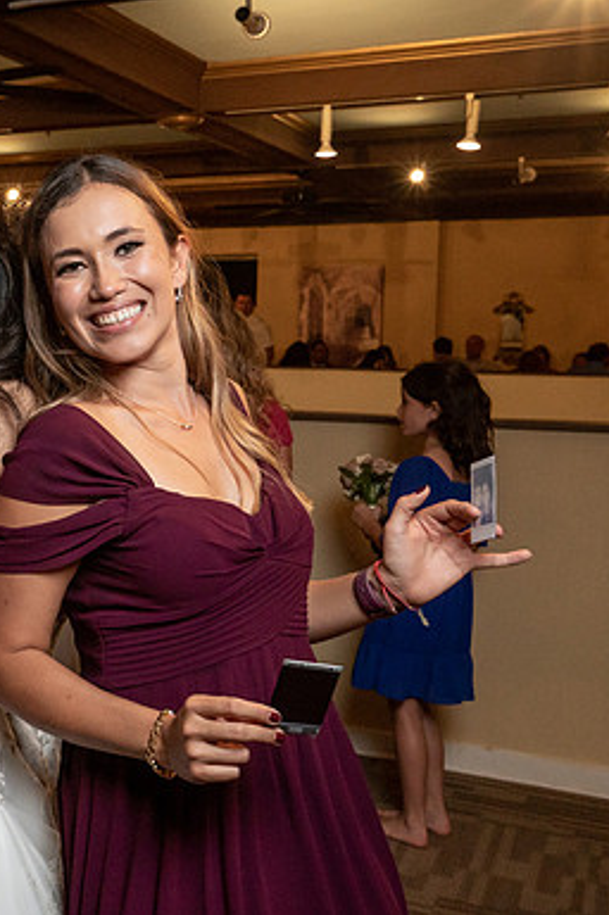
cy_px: 402
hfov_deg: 22.8
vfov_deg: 37.5
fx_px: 1347
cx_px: -173
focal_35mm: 53
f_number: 5.6
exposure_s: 1/200
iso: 2000
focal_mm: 29
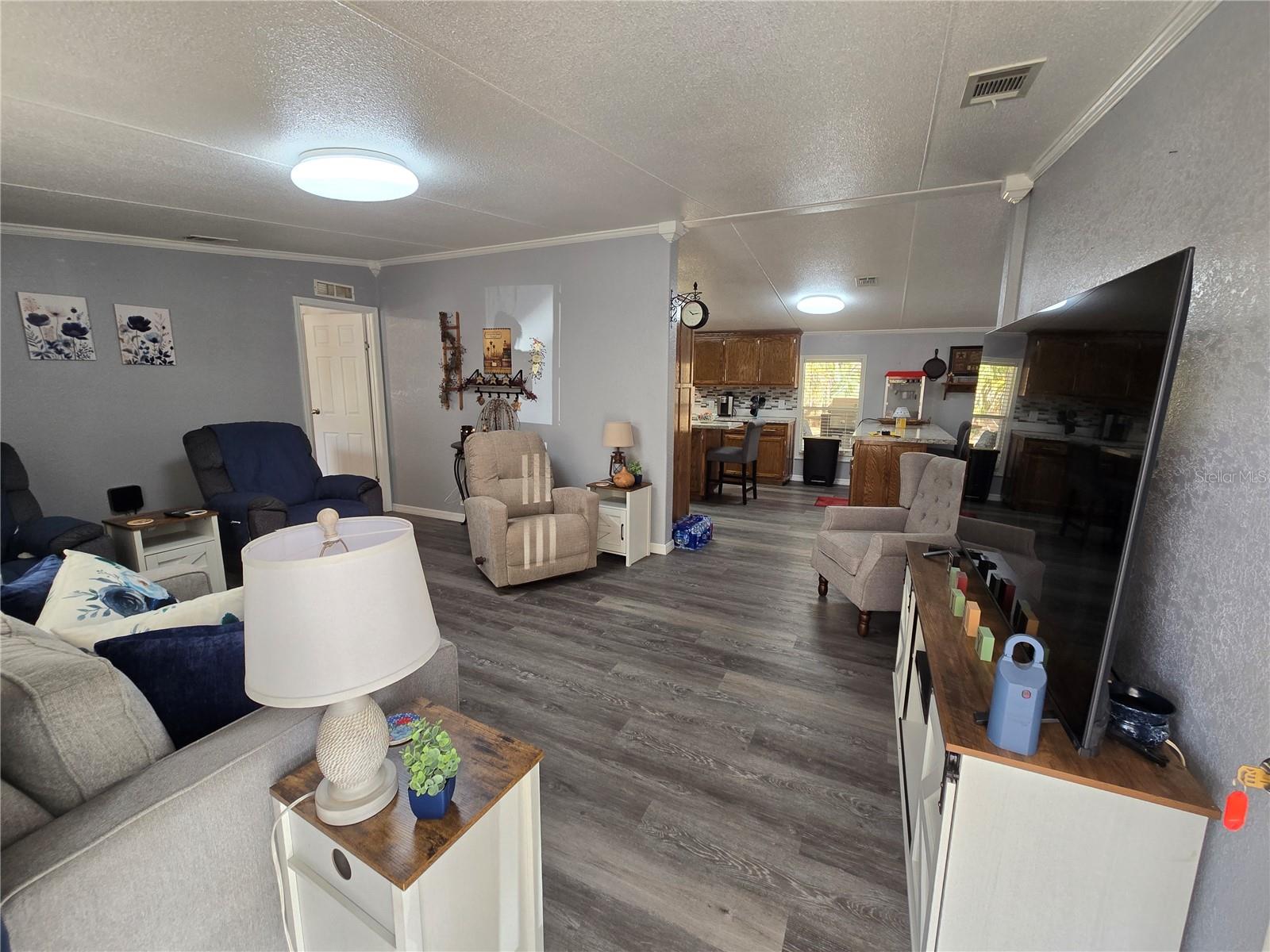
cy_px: 476
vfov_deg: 89.9
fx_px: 477
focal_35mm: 13
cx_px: 635
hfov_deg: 106.2
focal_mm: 2.2
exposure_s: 1/60
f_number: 2.2
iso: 100
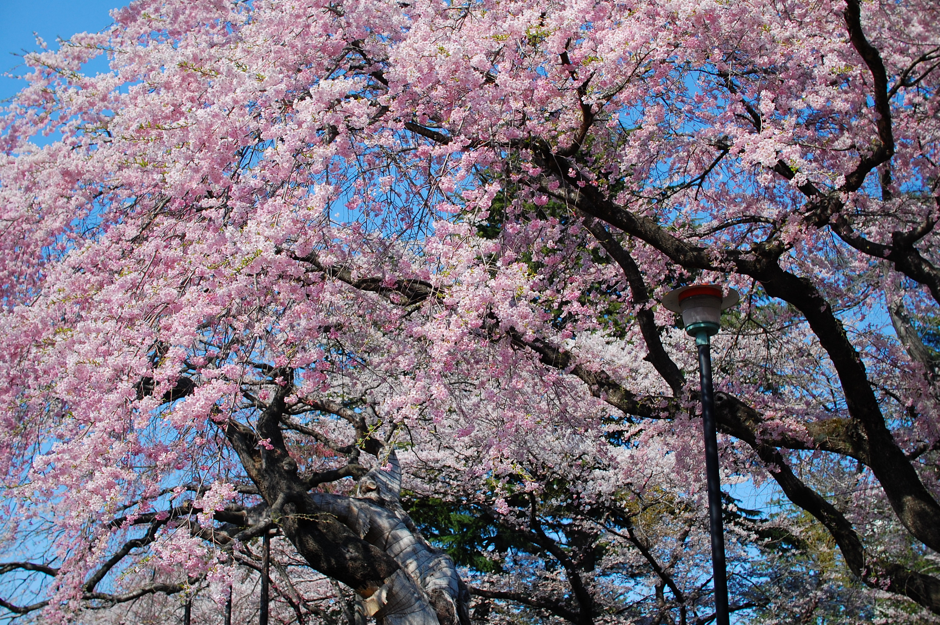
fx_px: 1174
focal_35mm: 45
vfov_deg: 29.8
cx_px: 470
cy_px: 312
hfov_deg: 43.6
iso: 200
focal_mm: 30
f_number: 7.1
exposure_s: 1/500
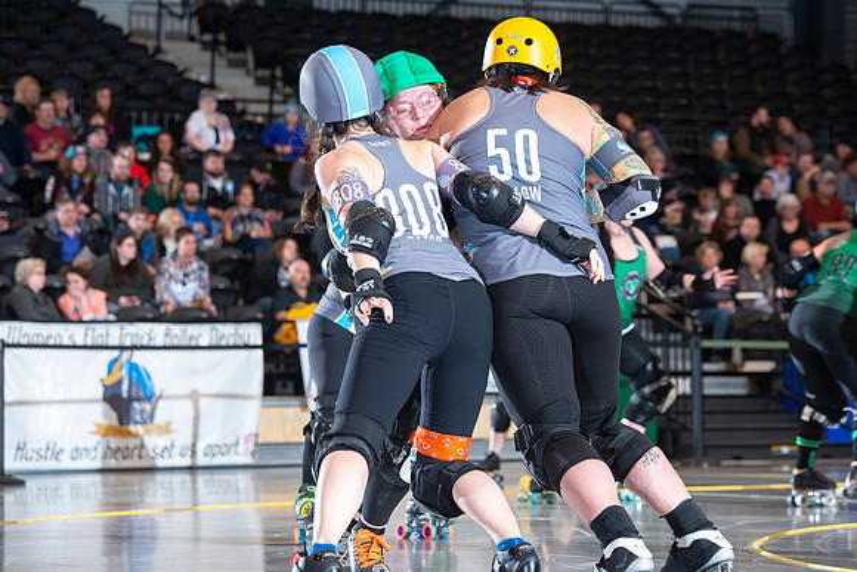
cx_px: 428
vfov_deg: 10.6
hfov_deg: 15.8
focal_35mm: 130
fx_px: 3095
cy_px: 286
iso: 640
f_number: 5.6
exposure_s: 1/160
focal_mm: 130
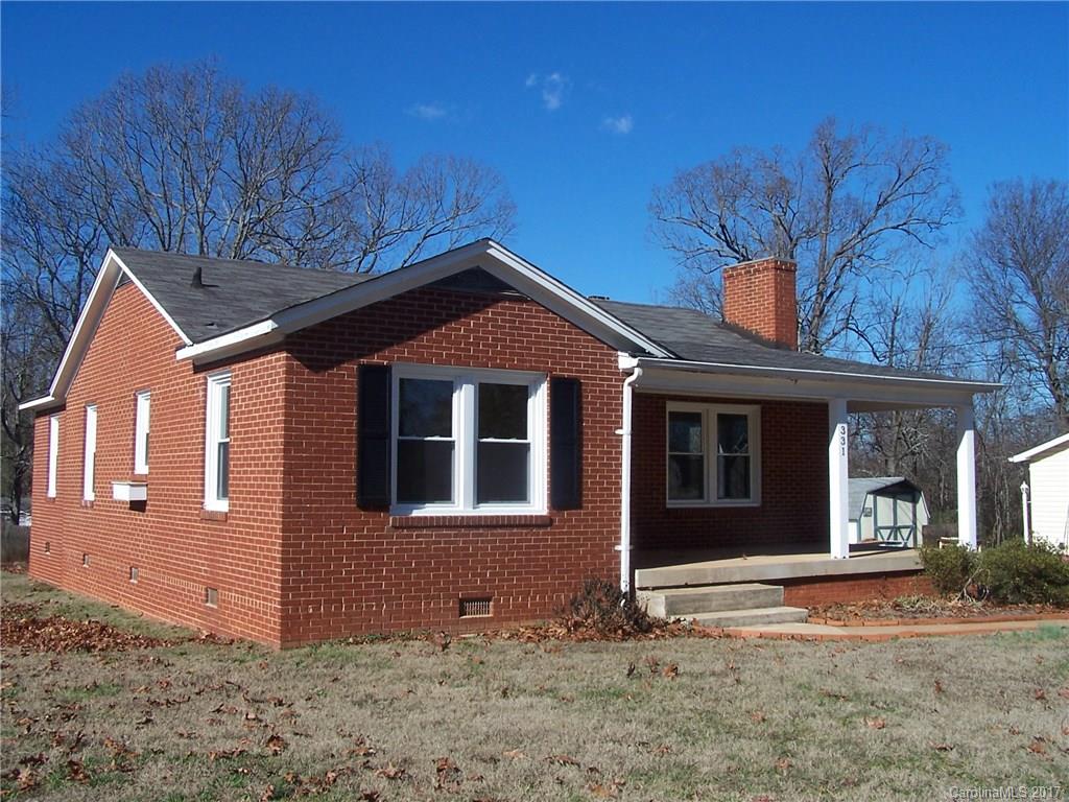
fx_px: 1174
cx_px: 534
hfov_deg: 49.0
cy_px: 401
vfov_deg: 37.7
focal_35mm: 38
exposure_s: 1/500
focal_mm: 6.3
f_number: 5.6
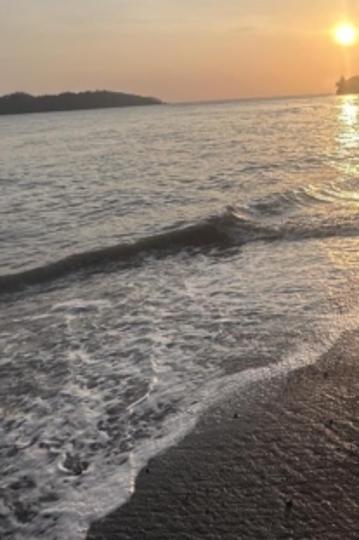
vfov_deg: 55.5
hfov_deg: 36.8
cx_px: 337
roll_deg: +4.2
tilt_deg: -7.4
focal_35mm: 33
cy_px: 161
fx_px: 494
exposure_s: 1/2681
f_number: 2.2
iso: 40
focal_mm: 2.22
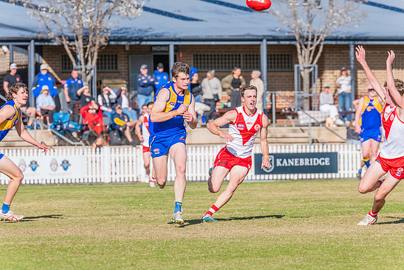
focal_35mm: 435
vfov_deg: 3.2
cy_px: 135
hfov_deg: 4.7
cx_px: 202
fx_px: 4883
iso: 800
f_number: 13
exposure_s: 1/1250
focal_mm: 420
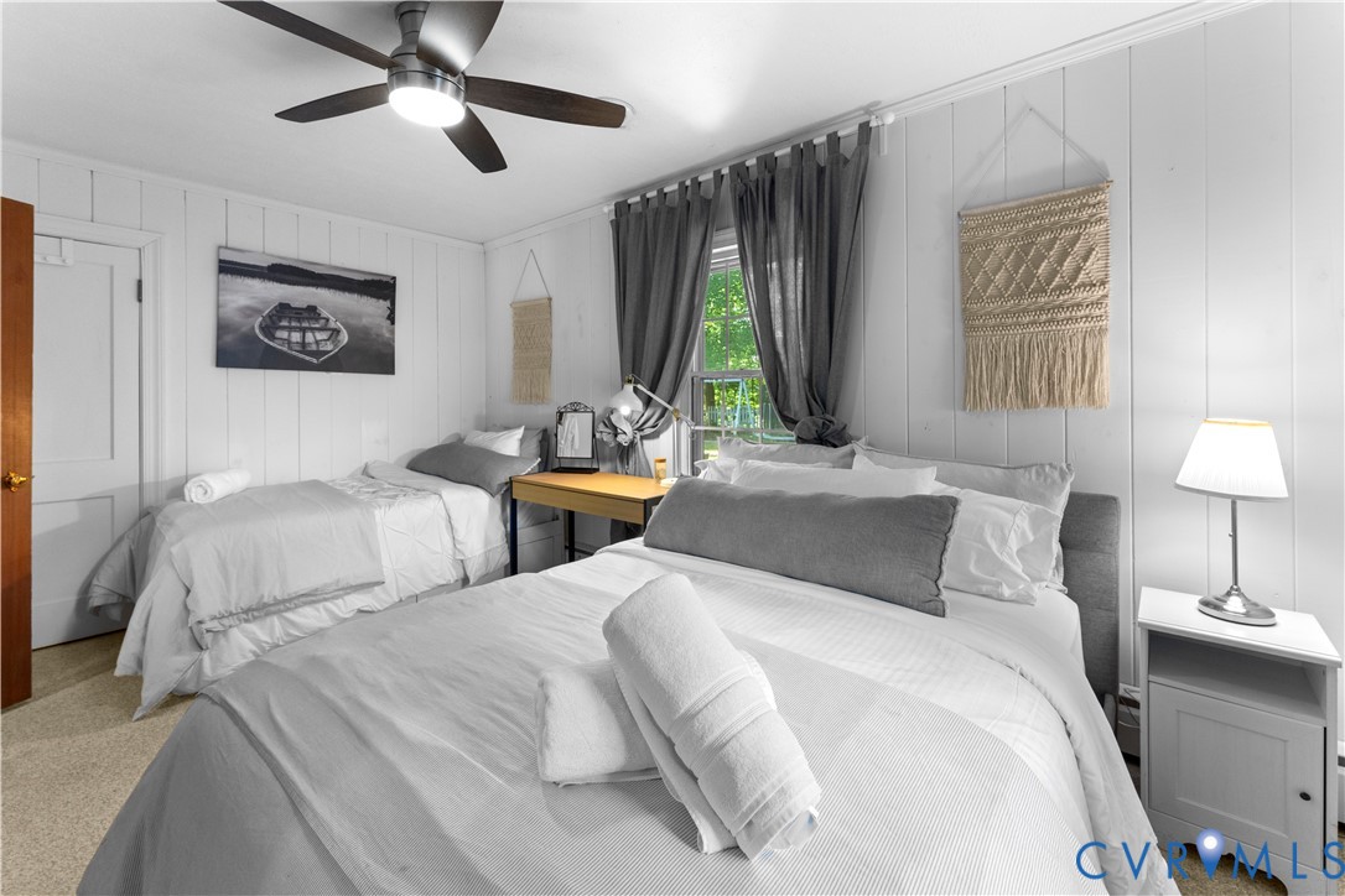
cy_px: 448
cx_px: 672
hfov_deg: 104.3
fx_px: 523
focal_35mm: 14
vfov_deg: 81.2
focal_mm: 14
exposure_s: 1/8
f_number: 8
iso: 1250
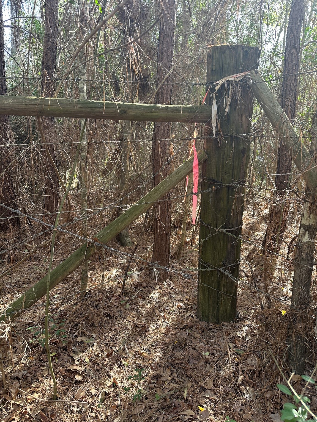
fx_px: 293
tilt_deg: -11.3
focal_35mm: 24
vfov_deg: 71.6
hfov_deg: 56.8
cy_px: 211
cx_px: 158
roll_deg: -1.8
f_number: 1.78
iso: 100
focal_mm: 6.86
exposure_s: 1/121
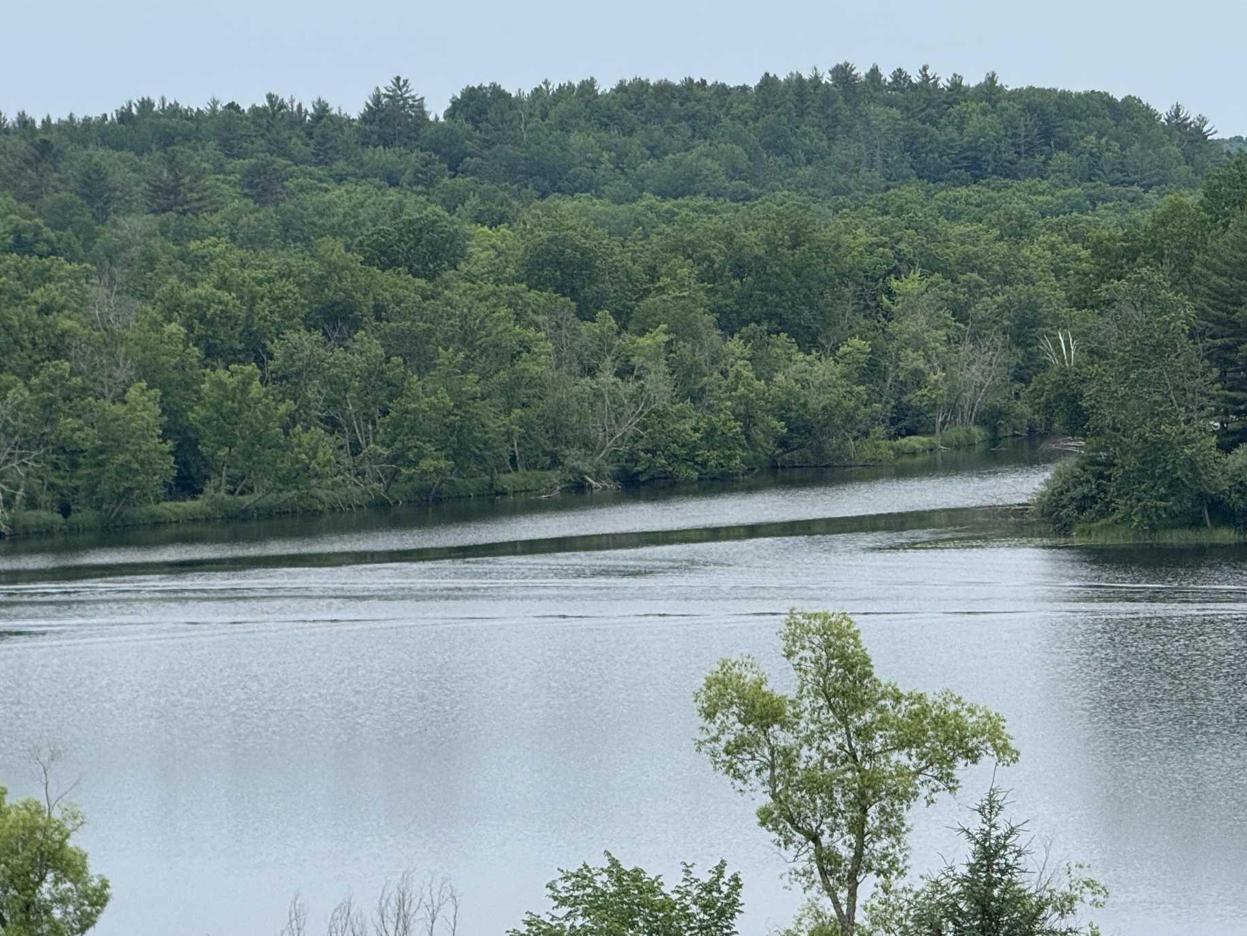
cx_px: 775
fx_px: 7277
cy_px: 576
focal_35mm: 202
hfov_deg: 9.8
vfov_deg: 7.4
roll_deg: +1.1
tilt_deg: -2.0
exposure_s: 1/963
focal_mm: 15.66
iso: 50
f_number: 2.8
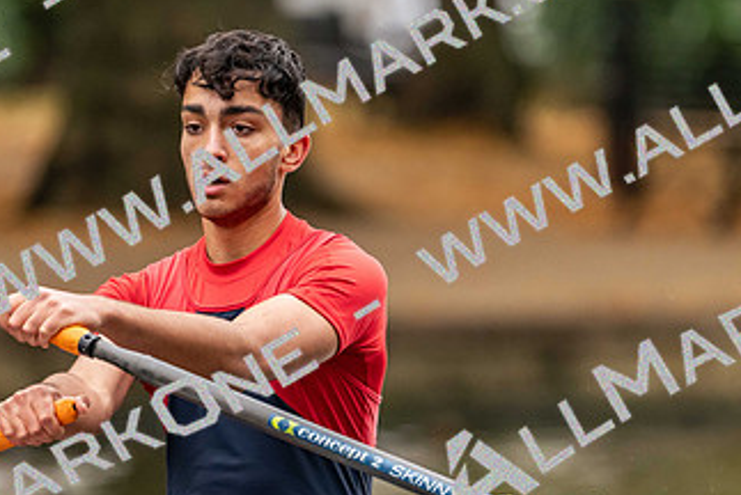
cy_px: 322
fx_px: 14792
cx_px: 250
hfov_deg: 2.9
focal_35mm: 718
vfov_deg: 1.9
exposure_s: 1/2500
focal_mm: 400
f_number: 4.5
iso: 3200
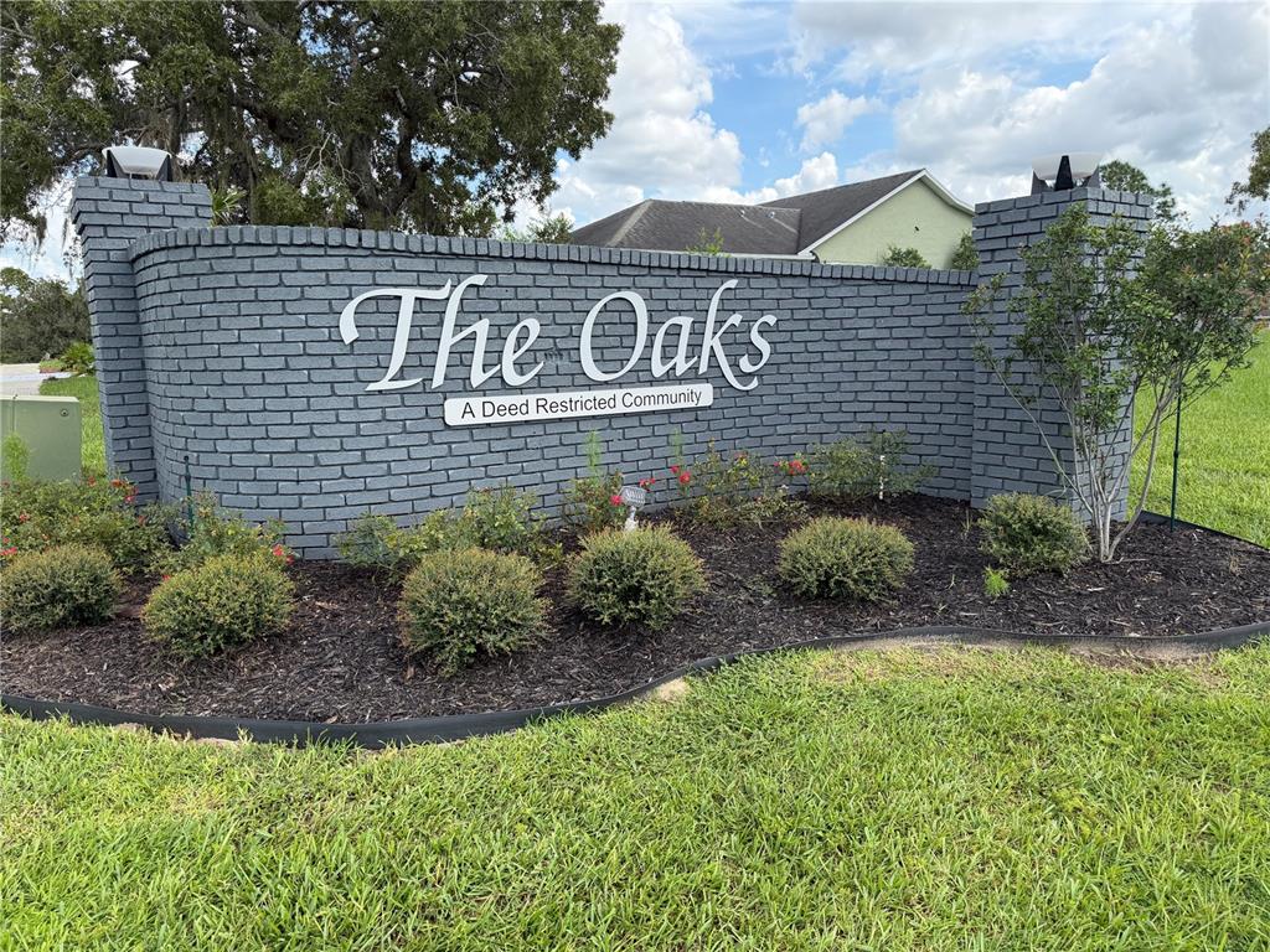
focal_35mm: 24
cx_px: 635
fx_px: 881
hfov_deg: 71.6
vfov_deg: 56.8
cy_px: 476
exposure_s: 1/2053
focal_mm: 6.76
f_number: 1.78
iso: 100
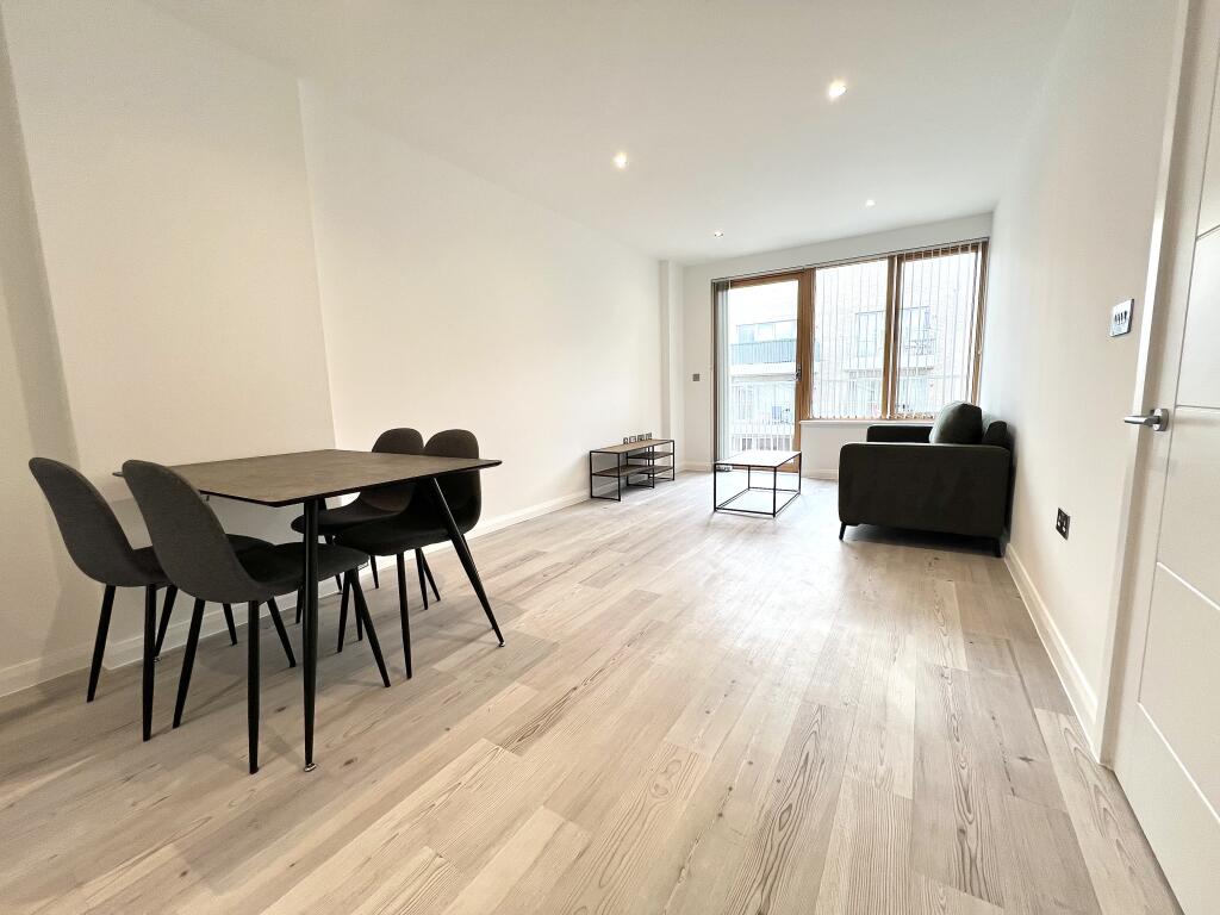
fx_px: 458
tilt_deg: -7.3
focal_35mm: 13
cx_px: 610
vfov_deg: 89.9
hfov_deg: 106.2
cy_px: 458
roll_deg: +1.8
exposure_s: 1/100
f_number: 1.8
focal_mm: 1.57
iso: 40
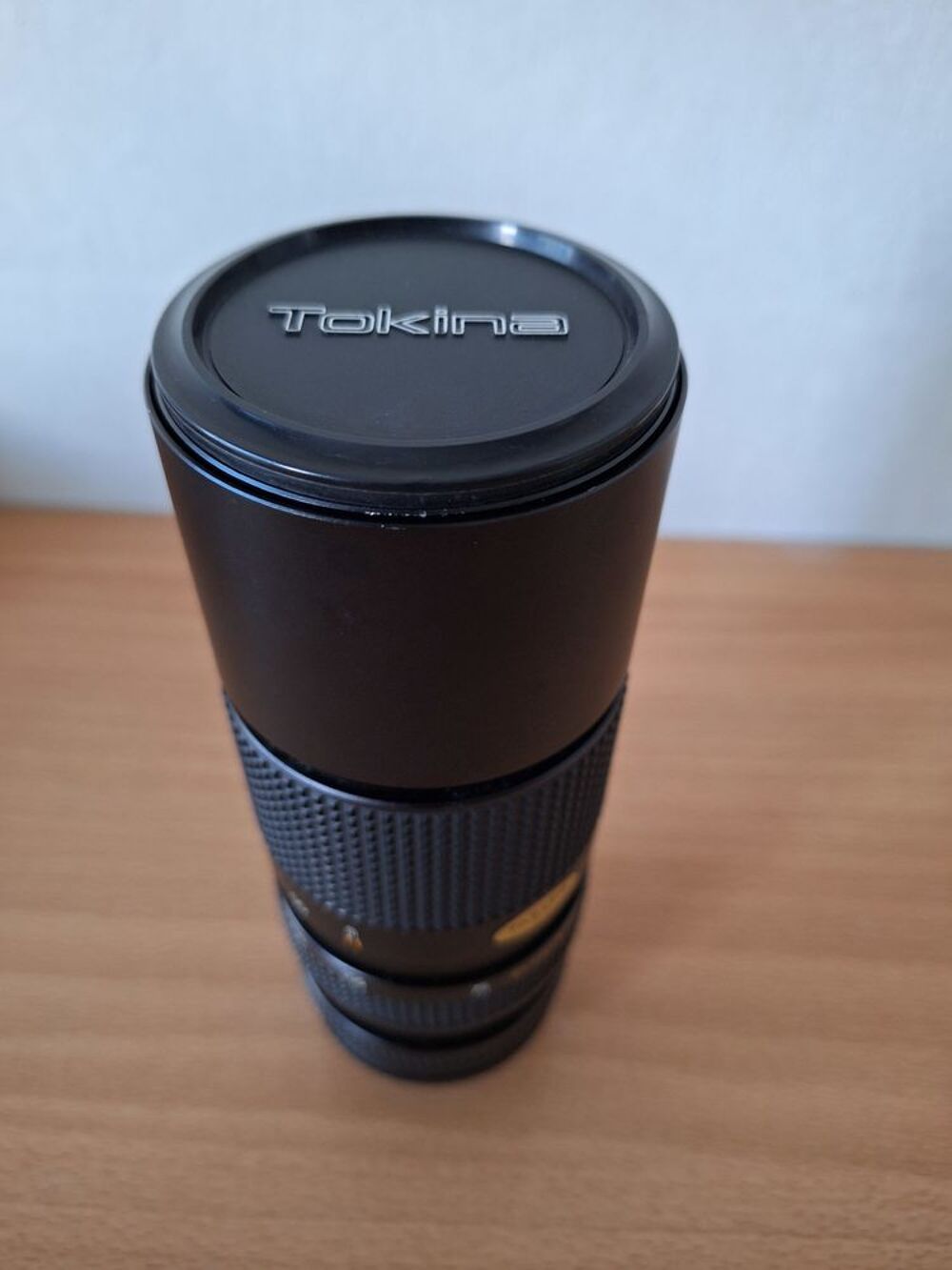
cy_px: 635
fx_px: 843
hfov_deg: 58.9
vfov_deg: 73.9
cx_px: 476
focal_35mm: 23
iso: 400
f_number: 1.8
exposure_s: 1/25
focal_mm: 5.54
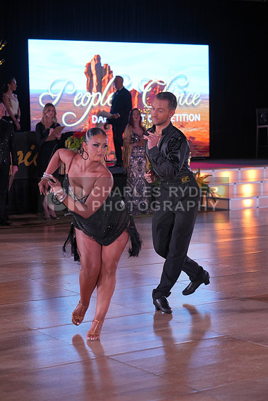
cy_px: 200
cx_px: 134
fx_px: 915
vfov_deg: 24.8
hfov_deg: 16.7
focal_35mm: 82
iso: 1250
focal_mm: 82
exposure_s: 1/400
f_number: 4
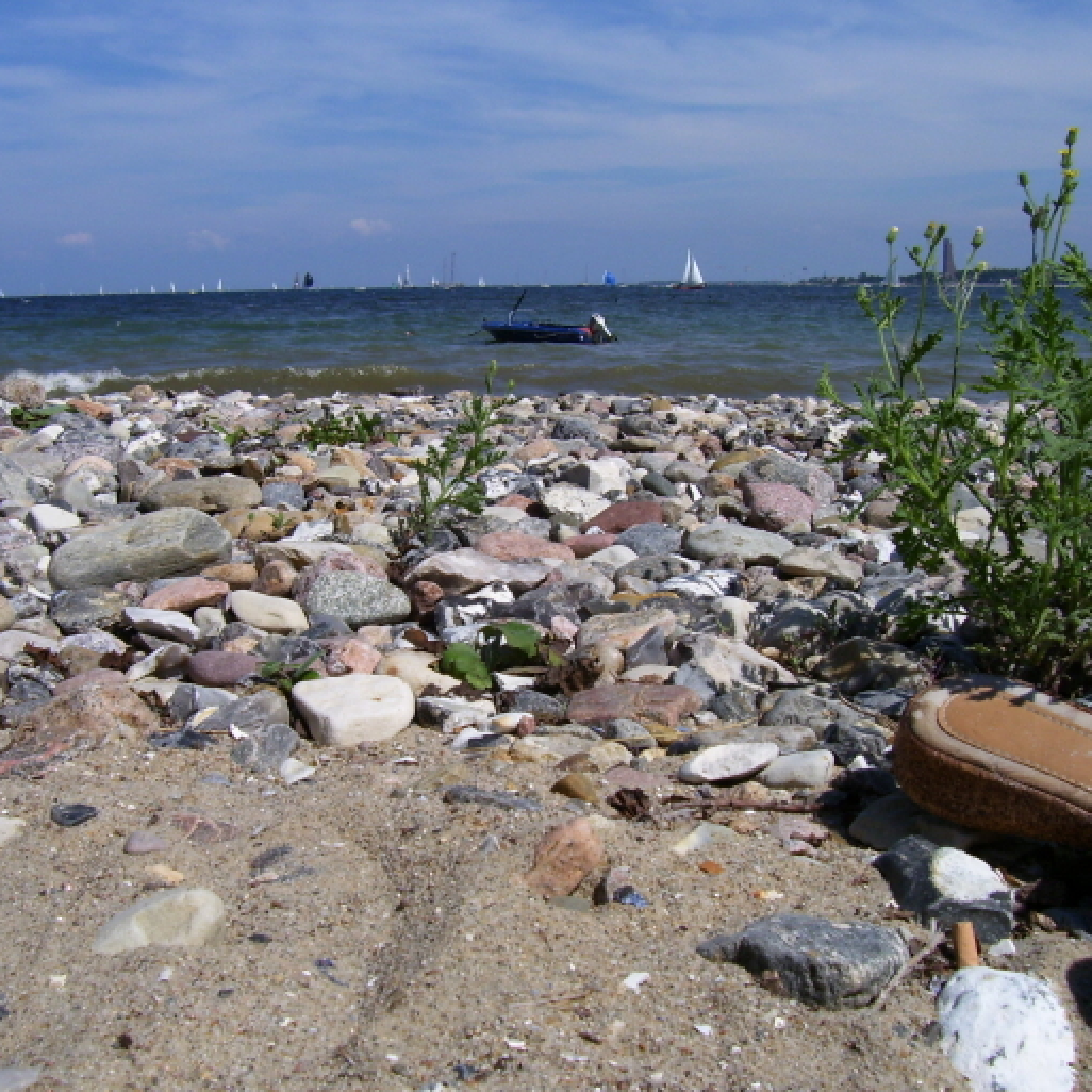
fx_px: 1463
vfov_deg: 40.9
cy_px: 542
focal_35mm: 41
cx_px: 517
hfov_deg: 40.9
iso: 80
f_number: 4.8
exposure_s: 1/1500
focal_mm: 5.6
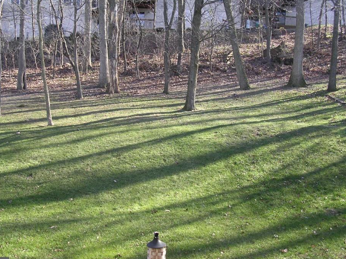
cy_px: 126
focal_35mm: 43
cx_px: 157
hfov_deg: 43.8
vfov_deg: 33.6
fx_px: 430
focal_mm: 5.8
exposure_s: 1/137
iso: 100
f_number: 2.8
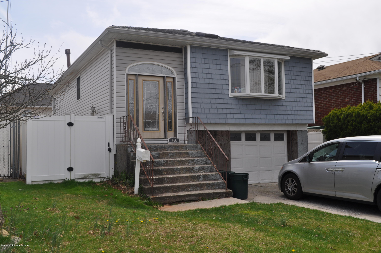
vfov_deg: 36.8
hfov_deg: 53.2
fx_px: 381
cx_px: 190
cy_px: 126
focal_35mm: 36
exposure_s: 1/400
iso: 200
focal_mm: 24
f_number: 10
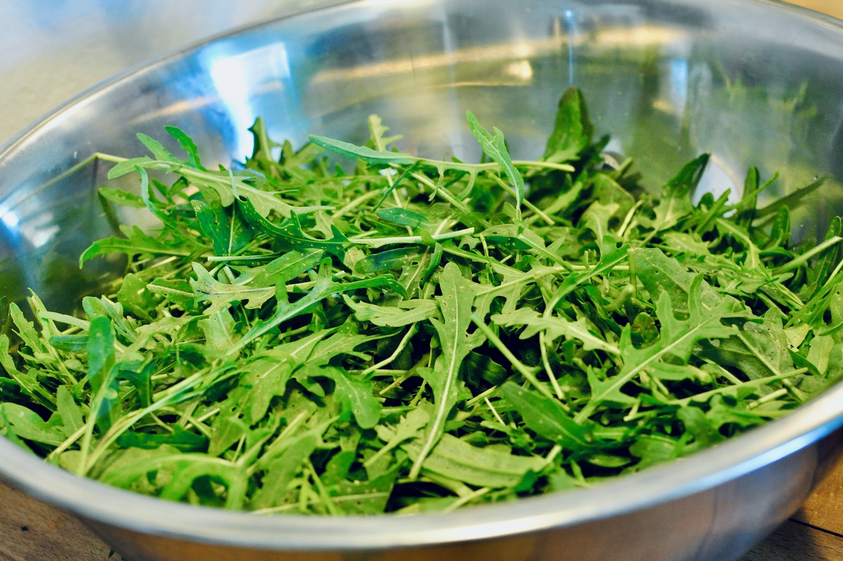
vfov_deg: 25.7
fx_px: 1228
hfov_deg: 37.9
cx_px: 422
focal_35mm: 52
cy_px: 280
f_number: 4
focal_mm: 35
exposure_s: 1/60
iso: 1600
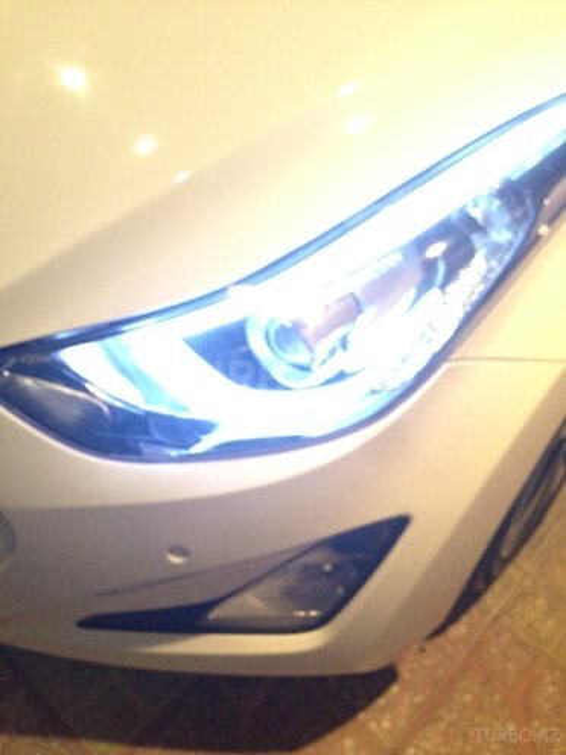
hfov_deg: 42.9
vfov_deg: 55.4
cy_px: 378
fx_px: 719
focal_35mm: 33
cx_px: 283
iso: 320
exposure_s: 1/20
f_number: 2.4
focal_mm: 4.12
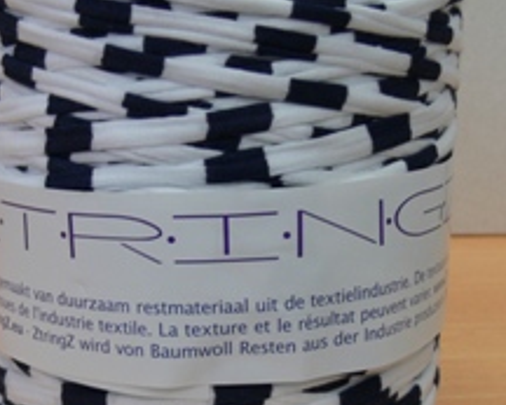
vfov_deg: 20.4
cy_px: 267
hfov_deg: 25.2
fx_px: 1124
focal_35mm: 75
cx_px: 169
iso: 100
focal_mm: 7.8
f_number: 2.8
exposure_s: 1/30
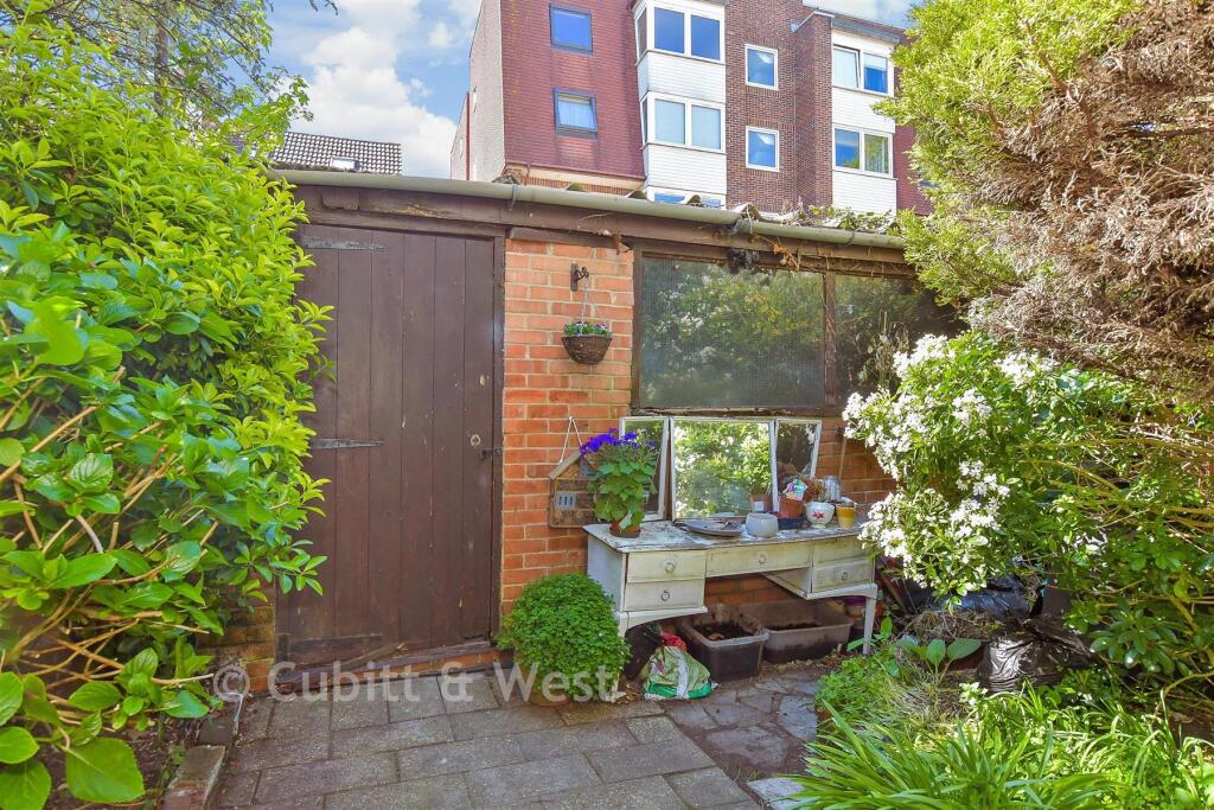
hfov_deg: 86.9
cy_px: 405
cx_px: 607
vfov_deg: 64.6
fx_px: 641
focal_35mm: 19
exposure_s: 1/125
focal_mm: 13
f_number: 8
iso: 500
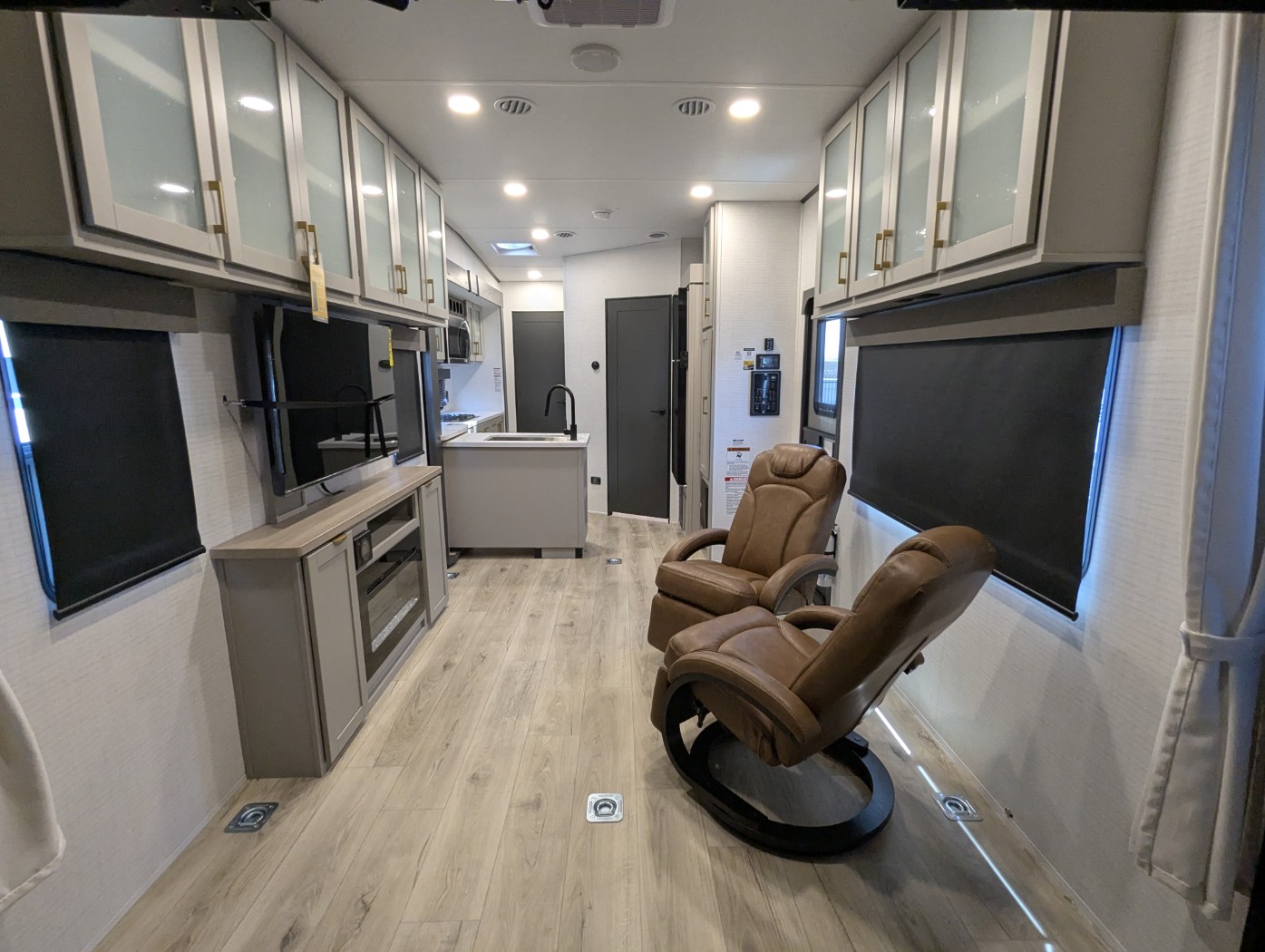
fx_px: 585
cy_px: 476
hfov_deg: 94.4
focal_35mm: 16
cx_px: 632
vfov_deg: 78.2
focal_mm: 2.35
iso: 294
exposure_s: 1/57.5
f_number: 2.2
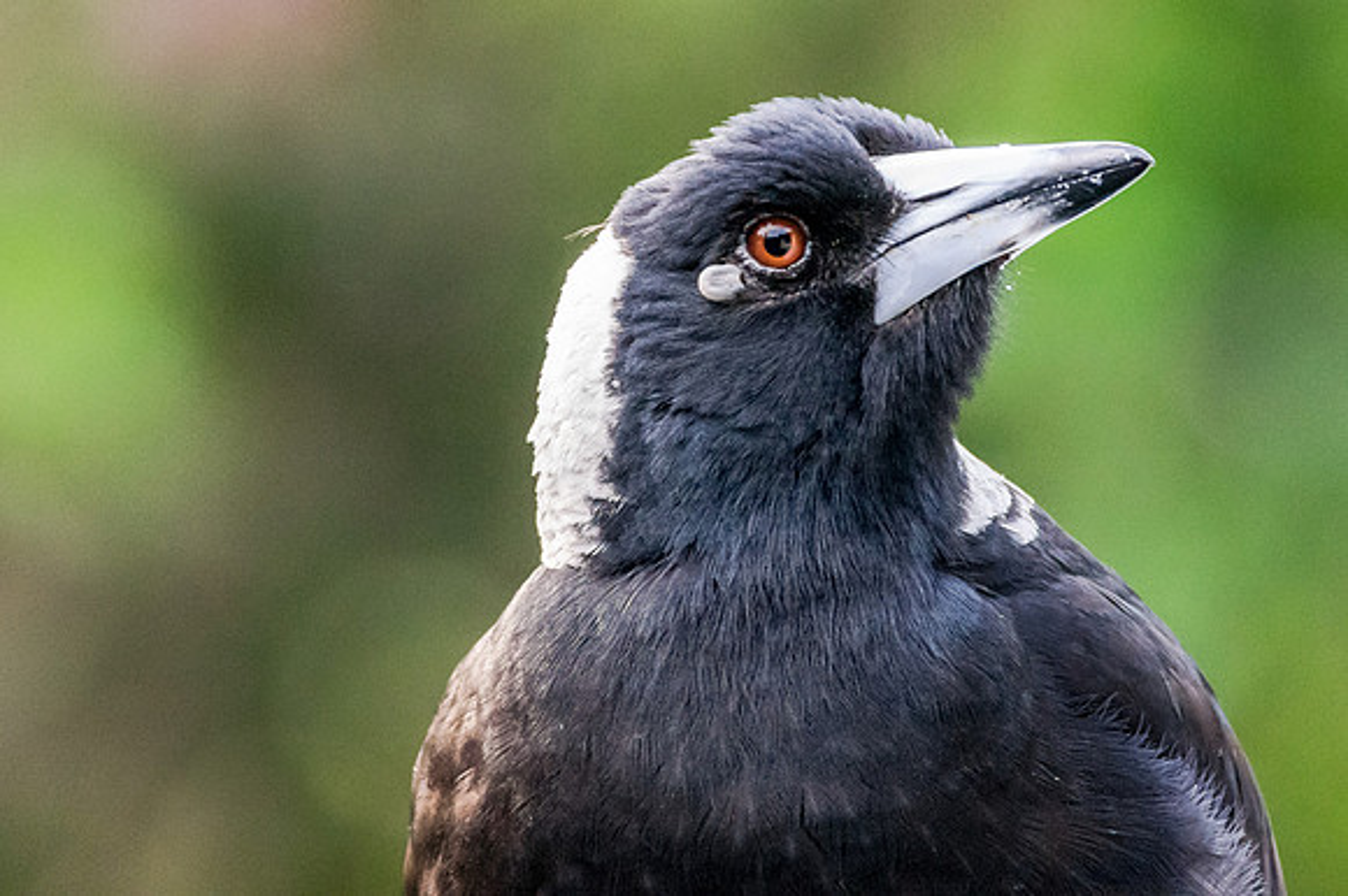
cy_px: 448
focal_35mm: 630
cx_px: 674
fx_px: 23576
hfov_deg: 3.3
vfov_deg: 2.2
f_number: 8
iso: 3200
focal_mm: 420
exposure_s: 1/250
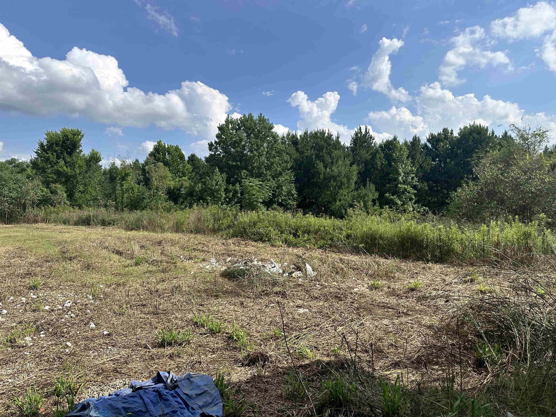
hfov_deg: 71.6
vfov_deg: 56.8
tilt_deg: +0.2
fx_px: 385
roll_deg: +0.4
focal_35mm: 24
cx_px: 278
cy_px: 208
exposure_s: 1/4348
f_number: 1.78
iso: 80
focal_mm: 6.86
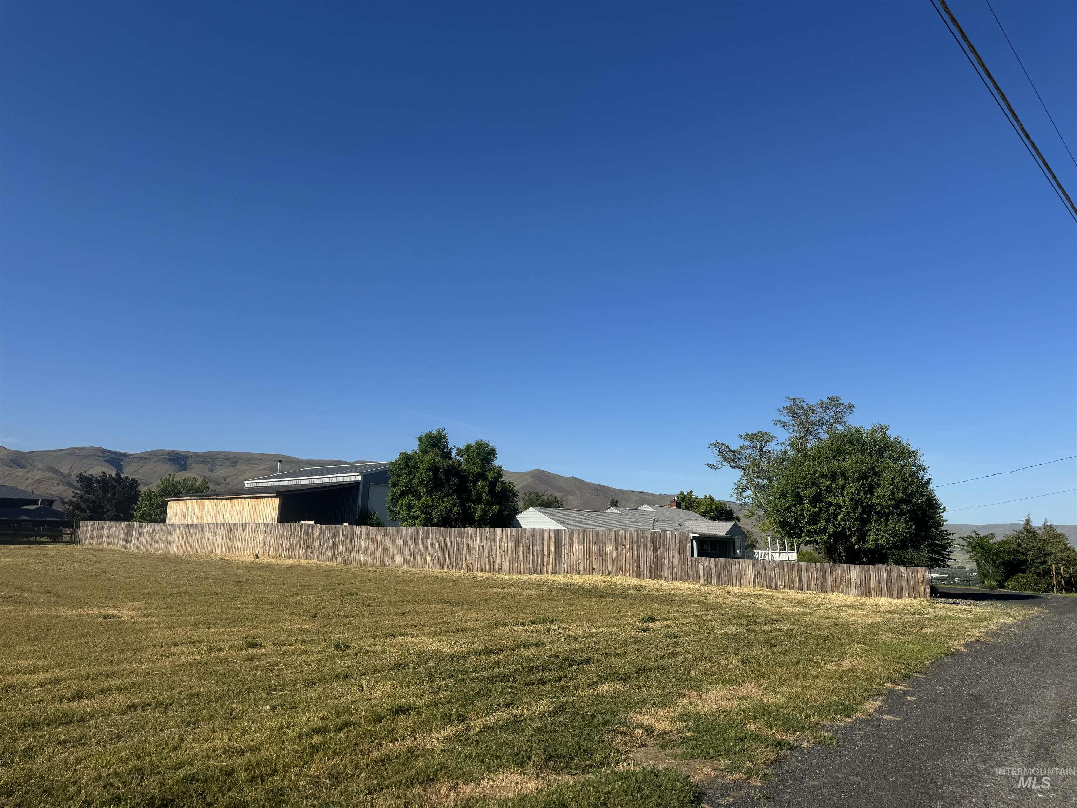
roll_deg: -1.1
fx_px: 747
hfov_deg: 71.6
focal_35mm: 24
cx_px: 538
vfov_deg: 56.8
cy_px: 404
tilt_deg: +10.4
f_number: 1.78
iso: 80
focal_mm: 6.76
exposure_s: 1/5348
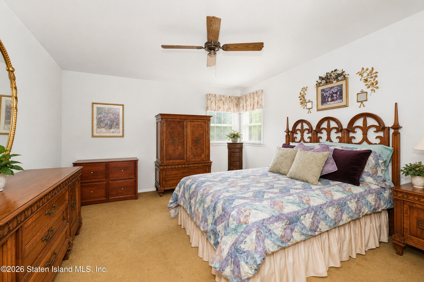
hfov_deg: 100.4
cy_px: 141
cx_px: 212
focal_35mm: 15
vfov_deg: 77.3
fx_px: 177
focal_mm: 10
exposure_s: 1/60
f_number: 7.1
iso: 2000
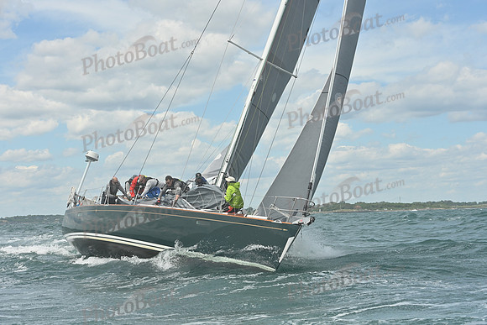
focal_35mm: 70
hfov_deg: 28.8
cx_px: 244
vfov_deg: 19.5
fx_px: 947
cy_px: 162
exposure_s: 1/1250
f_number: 9
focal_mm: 70
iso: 320
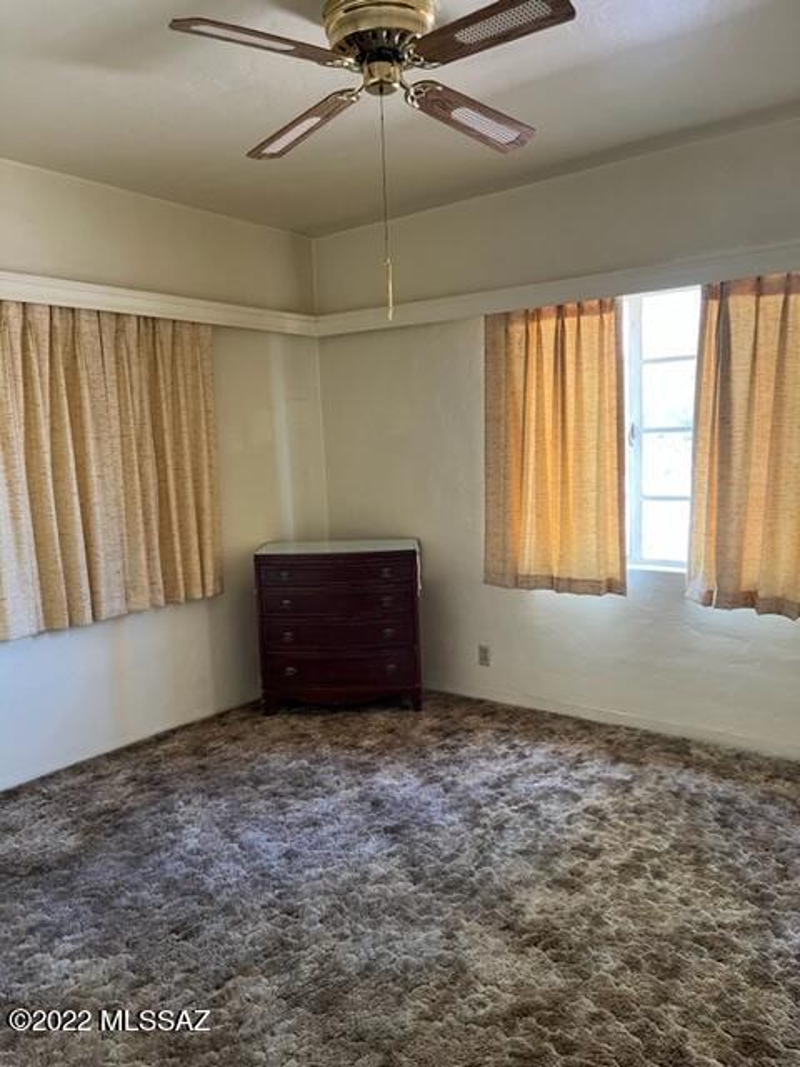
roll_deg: +2.3
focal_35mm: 26
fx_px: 801
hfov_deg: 53.1
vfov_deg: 67.3
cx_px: 400
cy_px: 534
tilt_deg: -6.3
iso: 125
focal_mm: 5.1
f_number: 1.6
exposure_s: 1/60
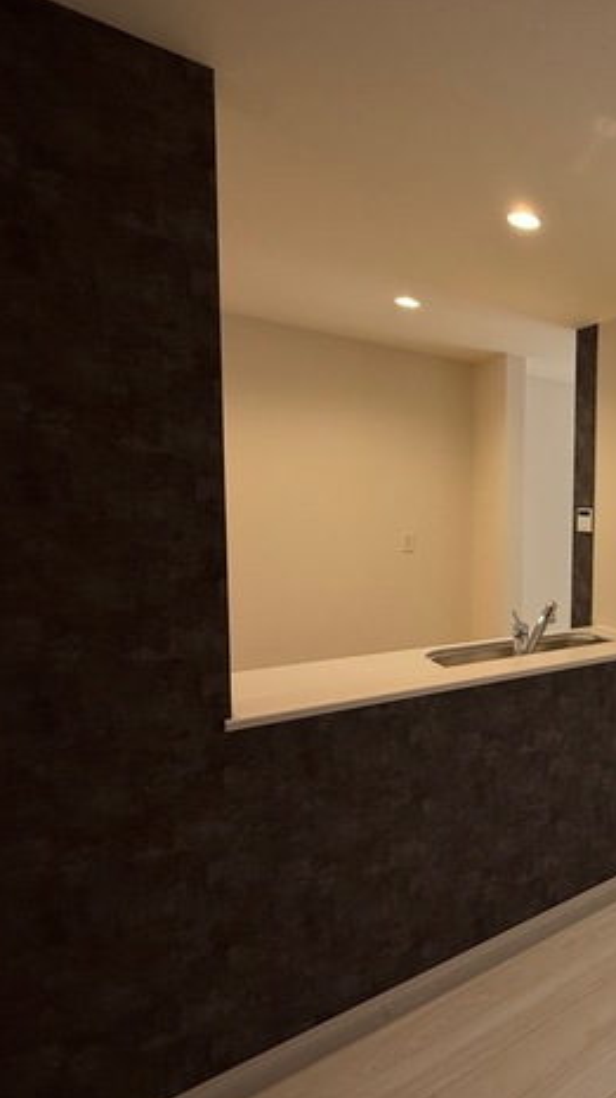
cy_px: 560
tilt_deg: -4.3
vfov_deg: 83.9
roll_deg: -1.7
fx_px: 611
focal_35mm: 21
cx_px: 696
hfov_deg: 41.3
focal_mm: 2.22
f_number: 2.2
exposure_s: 1/99
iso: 125
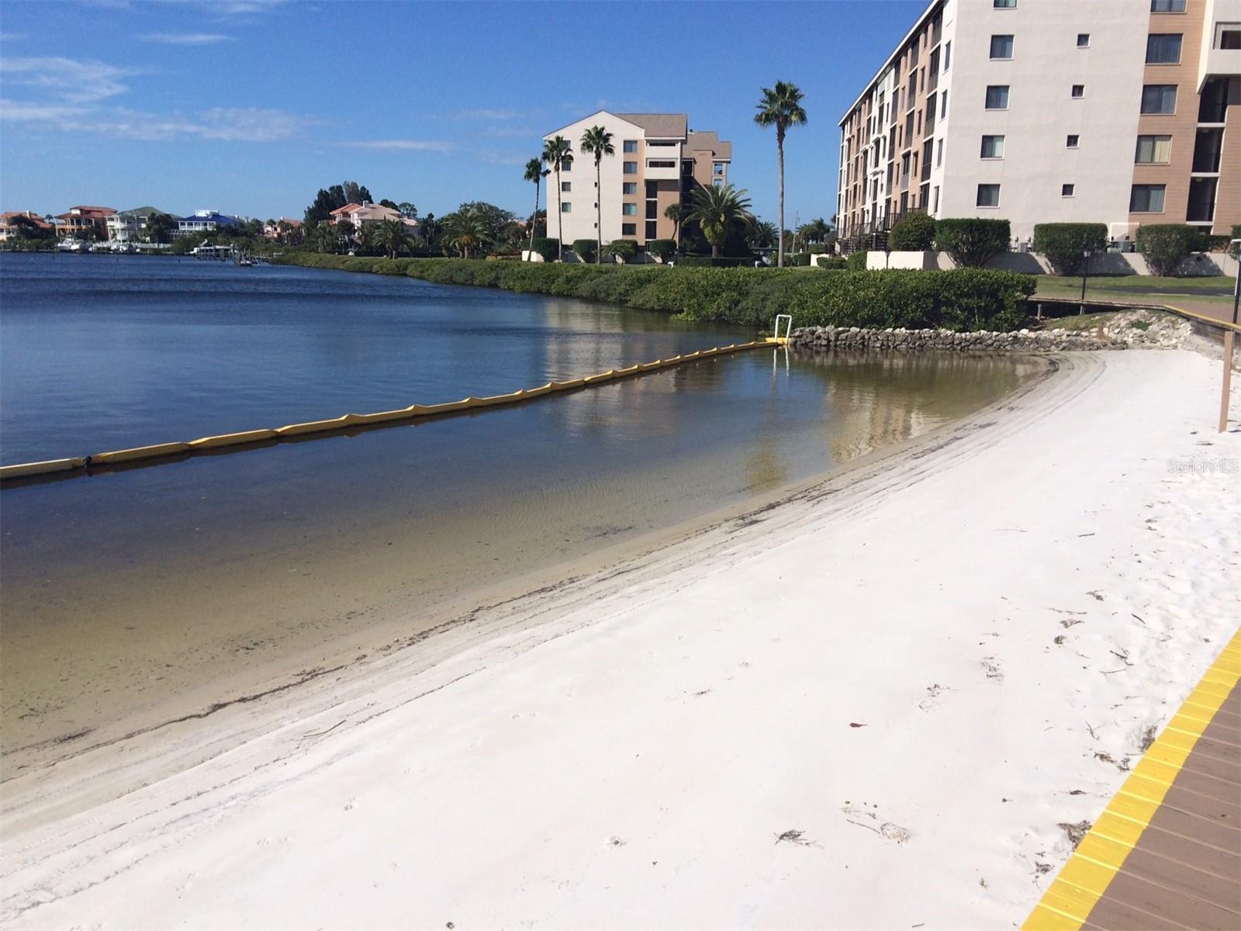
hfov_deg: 60.0
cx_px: 620
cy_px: 466
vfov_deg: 46.8
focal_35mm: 30
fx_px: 1076
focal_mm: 4.12
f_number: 2.2
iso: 40
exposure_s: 1/4566
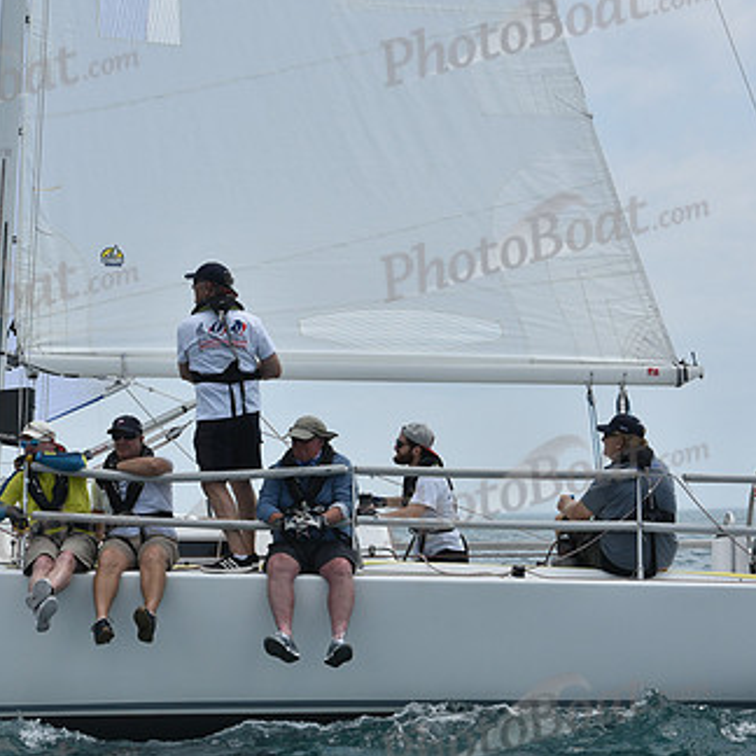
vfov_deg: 12.7
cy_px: 396
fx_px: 3385
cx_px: 261
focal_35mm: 137
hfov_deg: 12.7
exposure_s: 1/1250
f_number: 8
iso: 250
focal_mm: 90
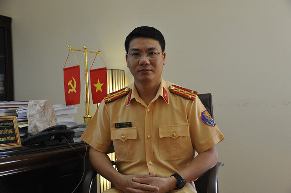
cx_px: 146
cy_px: 96
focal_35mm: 48
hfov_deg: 41.2
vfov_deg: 28.0
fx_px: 388
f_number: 5
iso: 800
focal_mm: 48
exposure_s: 1/60
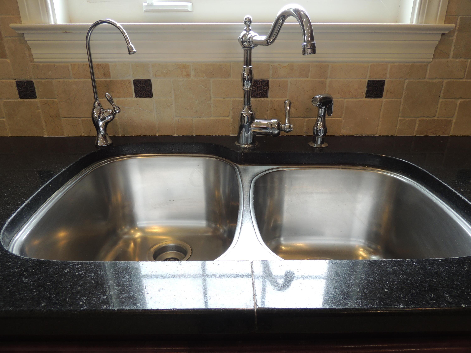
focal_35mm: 24
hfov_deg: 71.6
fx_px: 327
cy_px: 176
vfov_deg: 56.8
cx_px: 236
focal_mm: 4.3
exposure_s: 1/40
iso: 100
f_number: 3
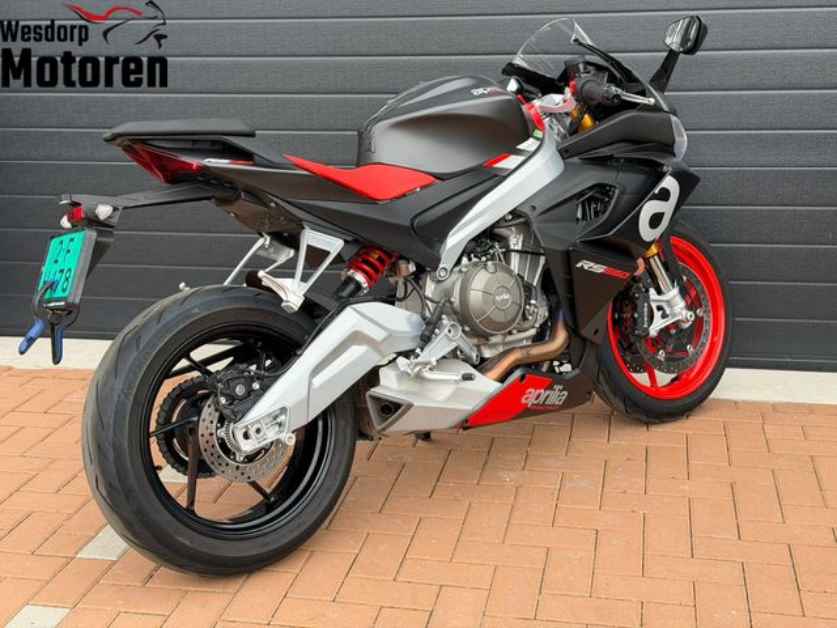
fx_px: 1161
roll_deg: +1.4
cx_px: 418
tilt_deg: -13.4
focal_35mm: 48
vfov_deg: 30.3
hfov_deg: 39.7
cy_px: 314
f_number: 1.78
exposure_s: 1/570
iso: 80
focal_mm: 6.76
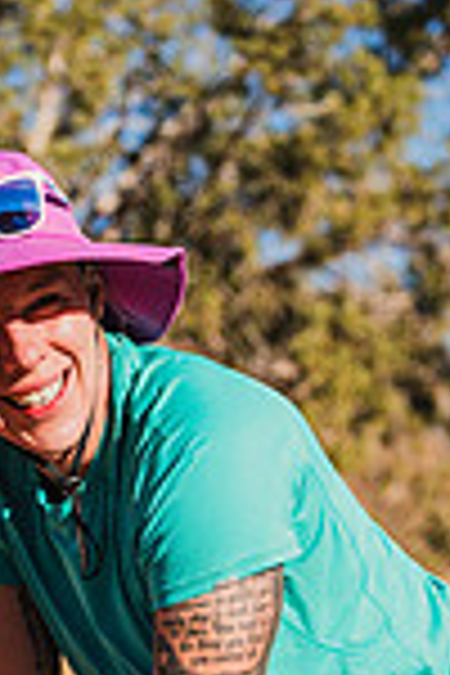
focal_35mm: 150
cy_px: 842
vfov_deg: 13.3
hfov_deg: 9.1
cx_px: 279
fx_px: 2812
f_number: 2.2
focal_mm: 50
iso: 100
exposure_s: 1/3200
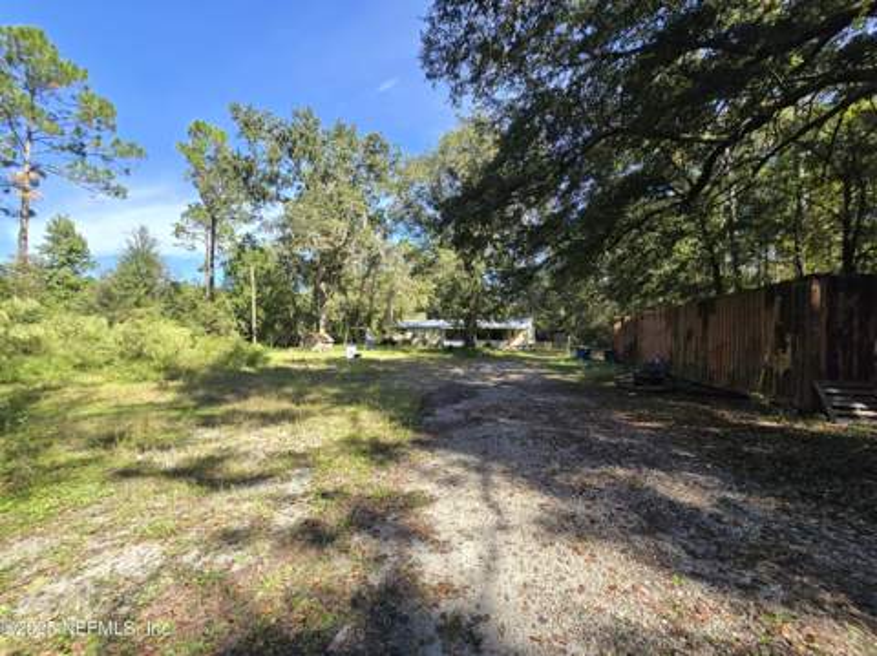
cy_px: 328
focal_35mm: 13
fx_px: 329
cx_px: 438
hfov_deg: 106.2
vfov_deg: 89.8
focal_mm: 2.2
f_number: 2.2
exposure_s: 1/836
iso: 50
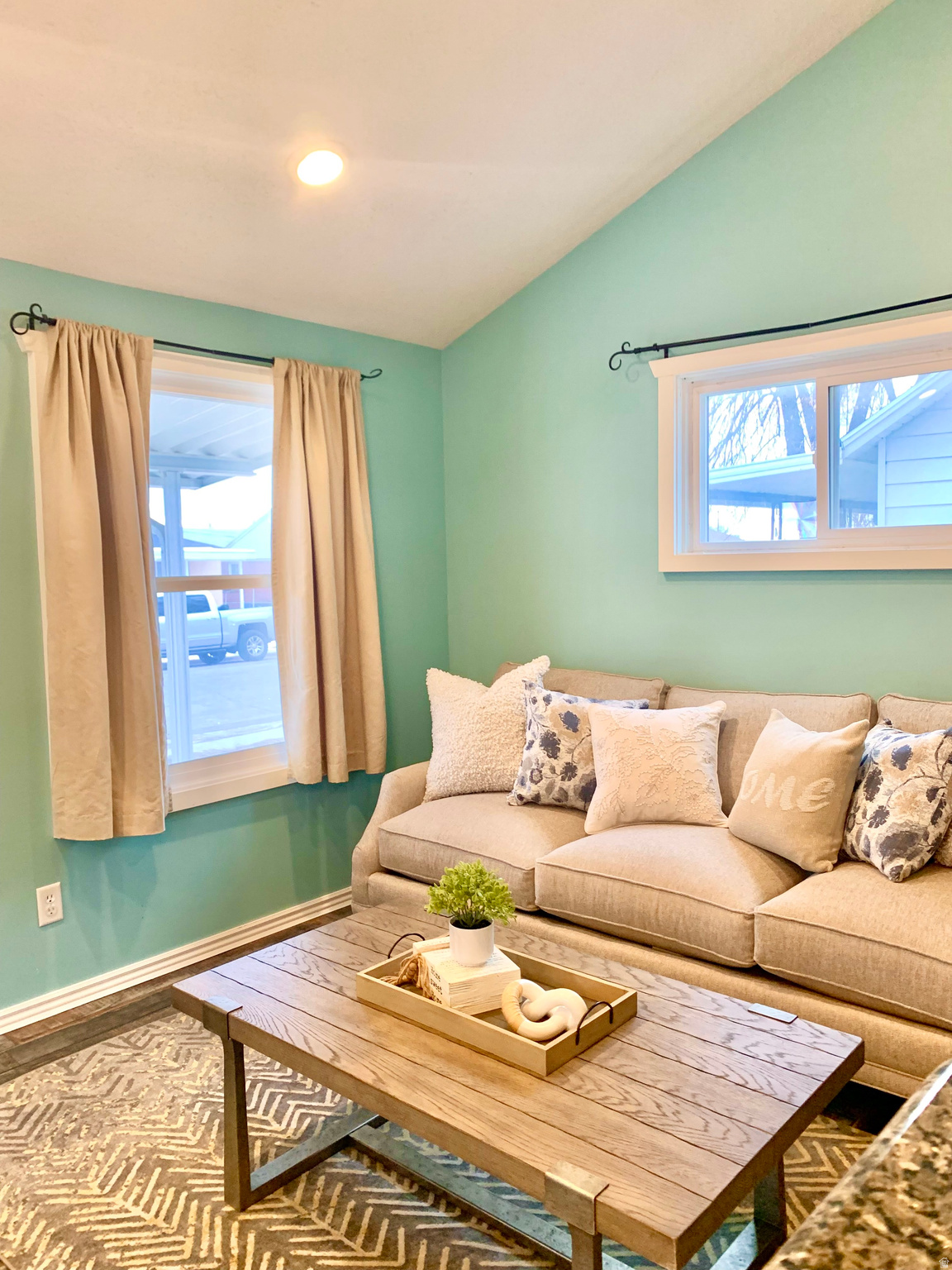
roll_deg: +1.7
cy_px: 635
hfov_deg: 53.1
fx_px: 953
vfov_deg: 67.3
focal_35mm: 26
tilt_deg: -3.8
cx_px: 476
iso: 160
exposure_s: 1/60
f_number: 1.8
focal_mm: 4.25
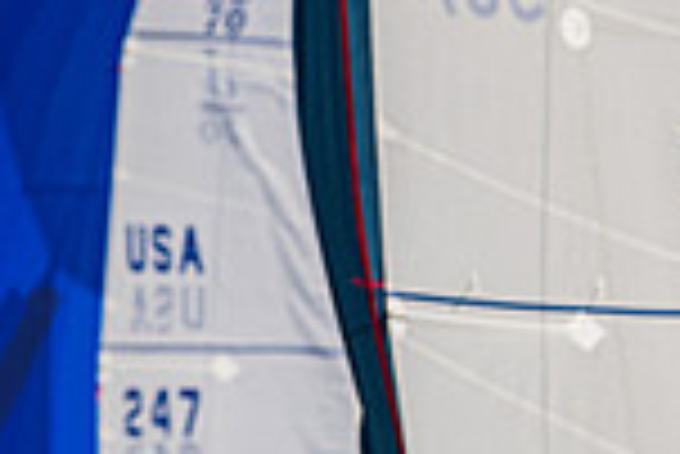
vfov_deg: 1.3
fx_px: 19550
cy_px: 686
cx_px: 379
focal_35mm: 1034
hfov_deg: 2.0
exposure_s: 1/4000
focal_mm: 220
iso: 320
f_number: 5.6
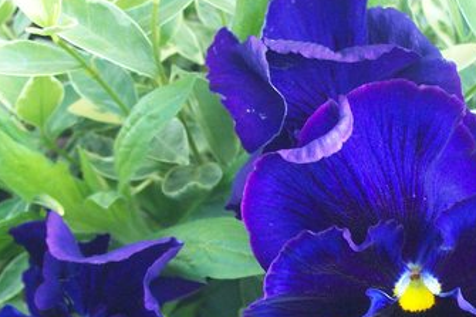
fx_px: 1242
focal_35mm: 94
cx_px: 287
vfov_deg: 14.5
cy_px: 232
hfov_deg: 21.7
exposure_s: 1/92.6
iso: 160
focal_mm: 9.4
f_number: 3.4
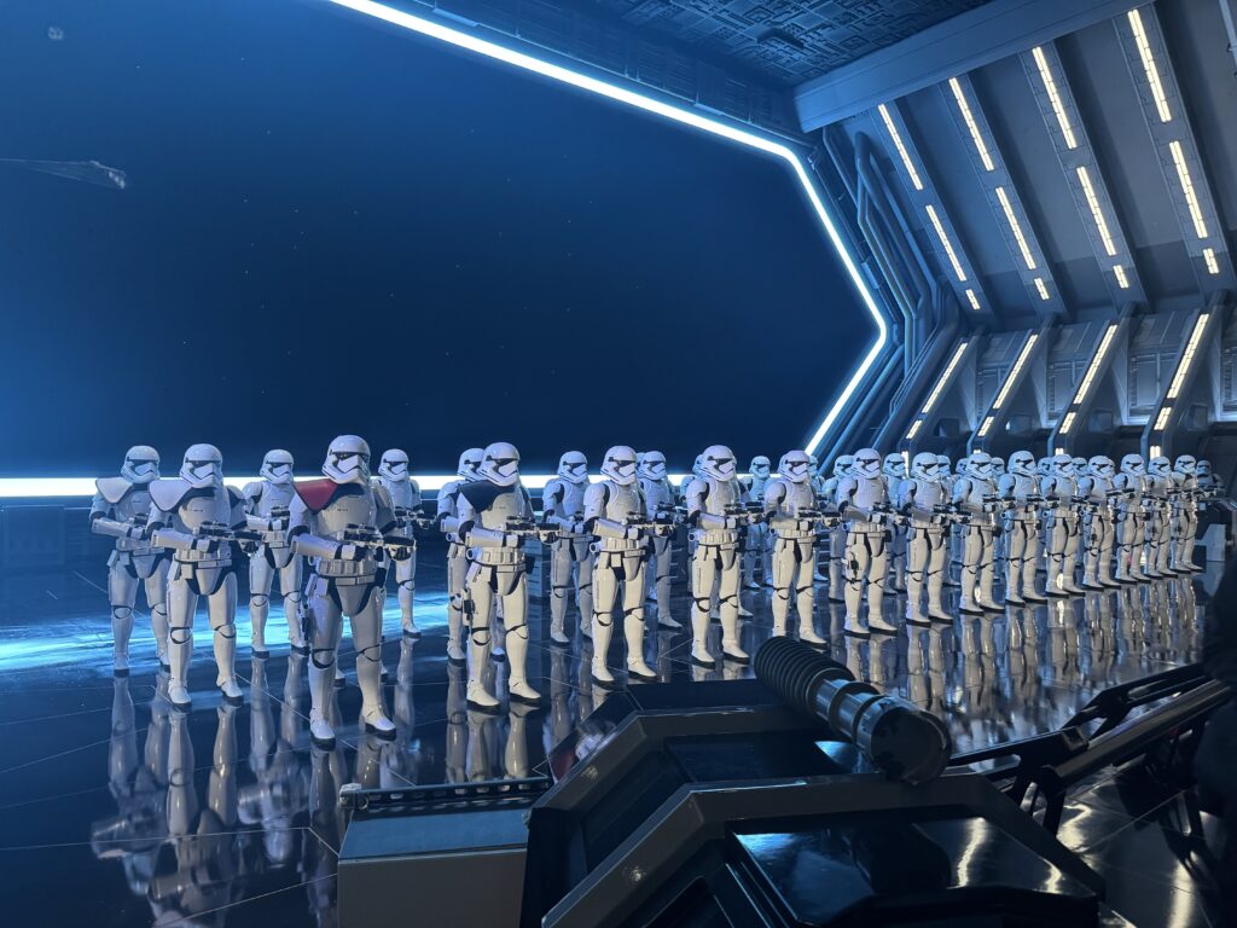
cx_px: 618
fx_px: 858
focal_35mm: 24
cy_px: 464
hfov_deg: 71.6
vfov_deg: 56.8
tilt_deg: -0.4
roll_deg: +0.2
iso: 400
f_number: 1.78
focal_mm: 6.76
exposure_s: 1/60
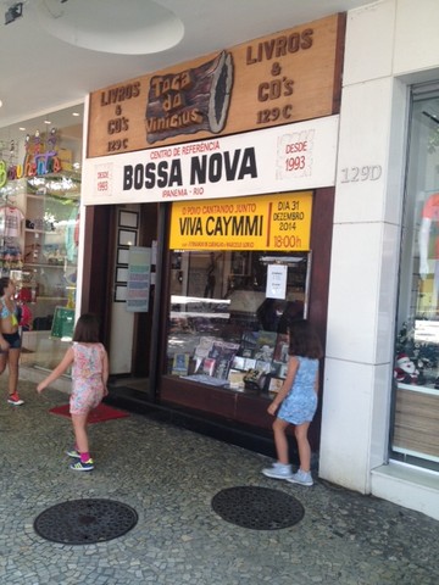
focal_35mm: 35
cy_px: 292
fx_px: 592
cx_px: 220
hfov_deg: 40.7
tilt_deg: -2.5
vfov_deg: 52.6
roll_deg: -2.5
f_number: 2.4
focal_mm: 4.28
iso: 50
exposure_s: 1/60
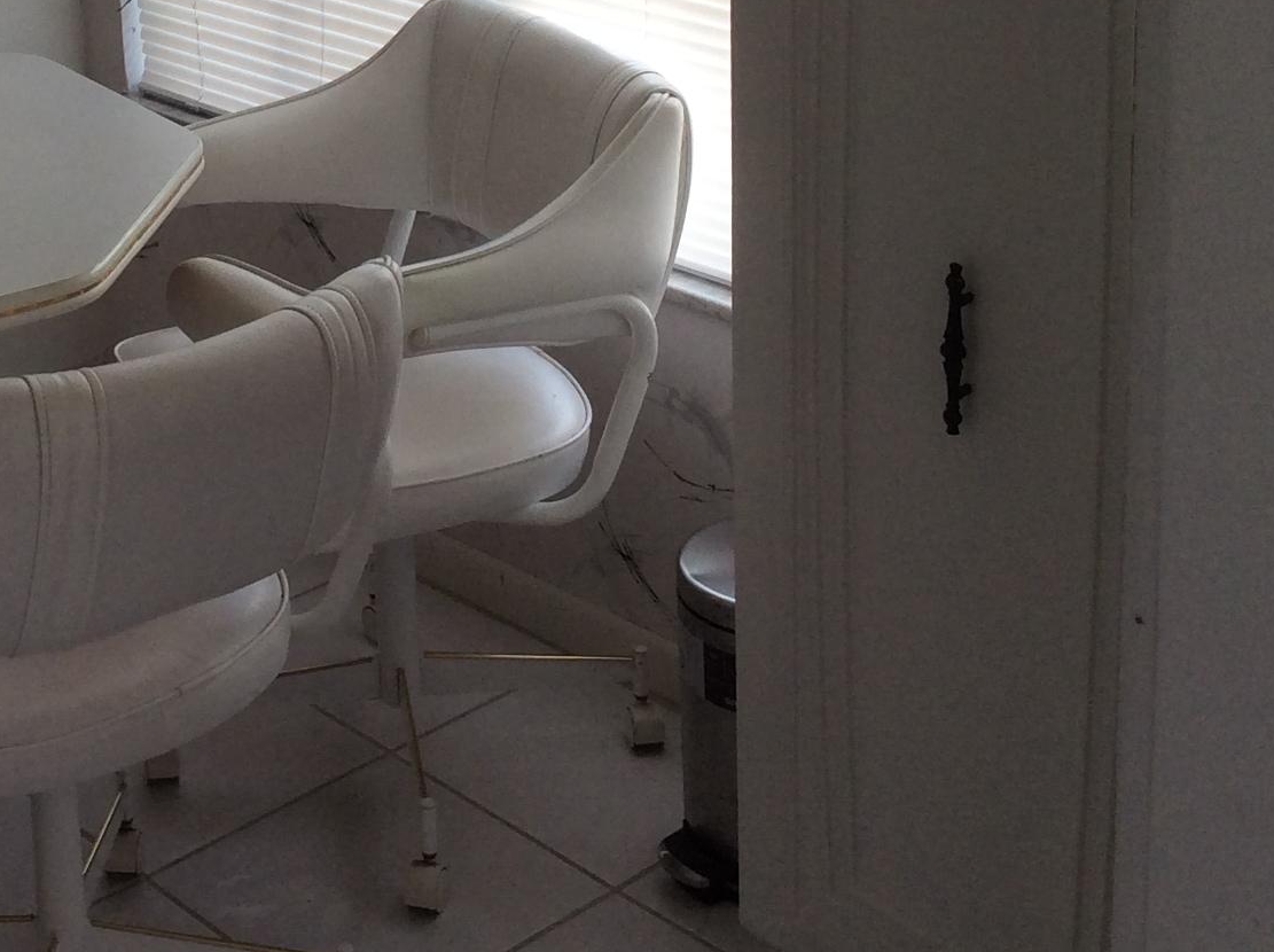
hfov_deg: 24.9
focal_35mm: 77
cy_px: -21
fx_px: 2830
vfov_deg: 18.5
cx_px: 216
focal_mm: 3.3
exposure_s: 1/60
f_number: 2.4
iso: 32
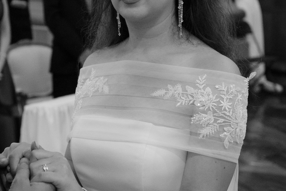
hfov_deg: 25.0
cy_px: 47
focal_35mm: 81
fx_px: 643
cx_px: 102
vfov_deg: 16.8
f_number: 1.4
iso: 500
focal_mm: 16
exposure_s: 1/250
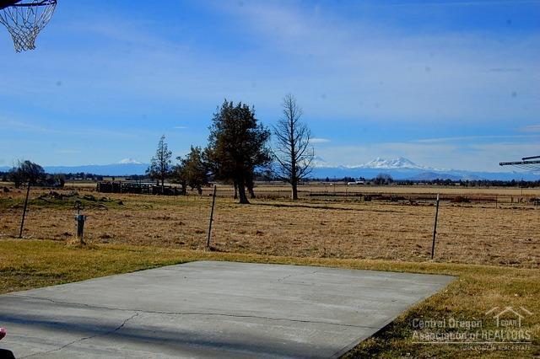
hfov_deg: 37.9
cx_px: 270
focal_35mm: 52
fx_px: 787
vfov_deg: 25.7
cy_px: 180
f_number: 10
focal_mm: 35
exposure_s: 1/400
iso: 200
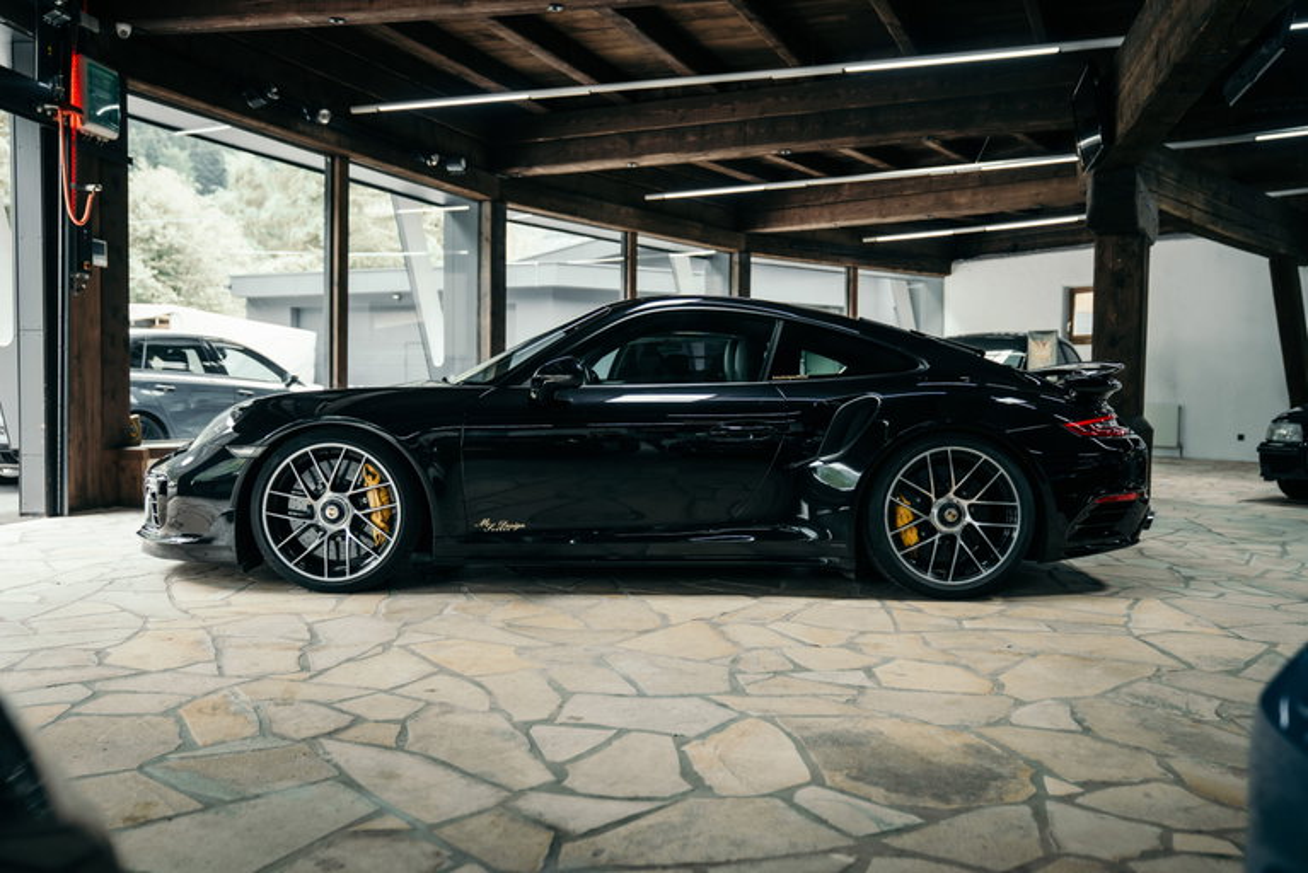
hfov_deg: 61.9
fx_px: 1090
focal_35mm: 30
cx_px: 654
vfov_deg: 43.6
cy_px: 436
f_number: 2.8
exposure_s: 1/100
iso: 400
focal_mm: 30
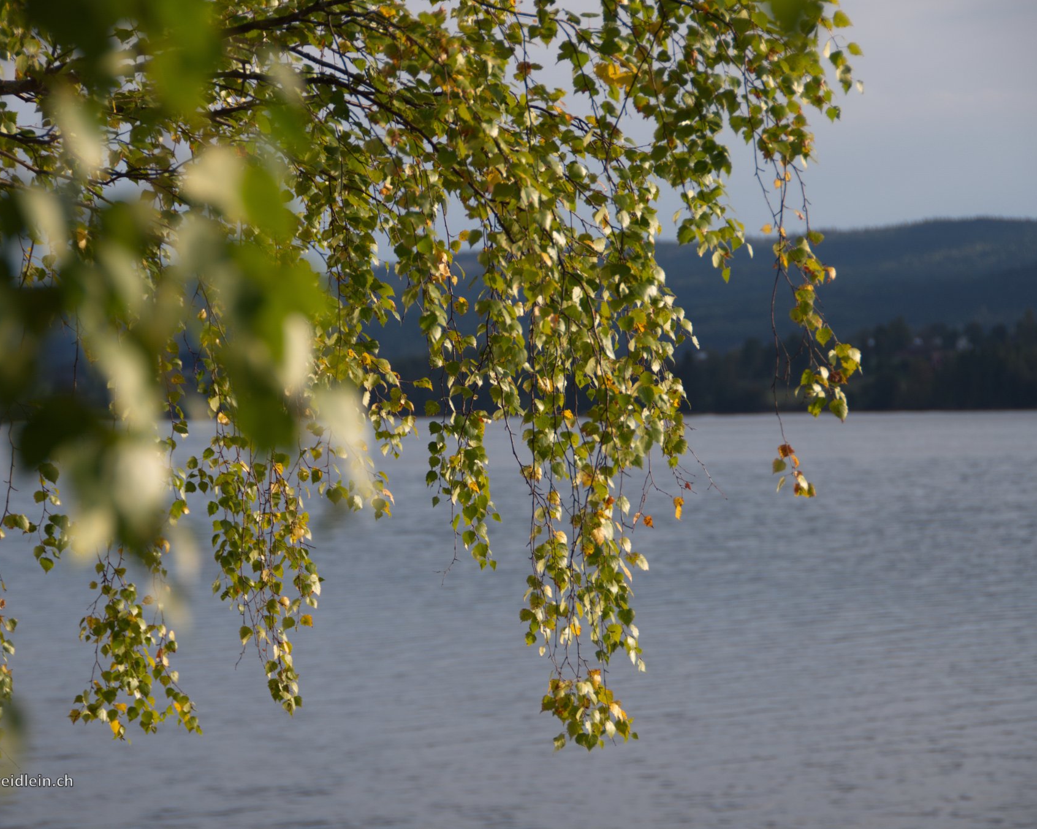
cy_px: 415
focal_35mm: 162
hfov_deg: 11.9
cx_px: 503
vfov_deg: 9.6
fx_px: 4958
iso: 100
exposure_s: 1/125
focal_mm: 95
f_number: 5.3
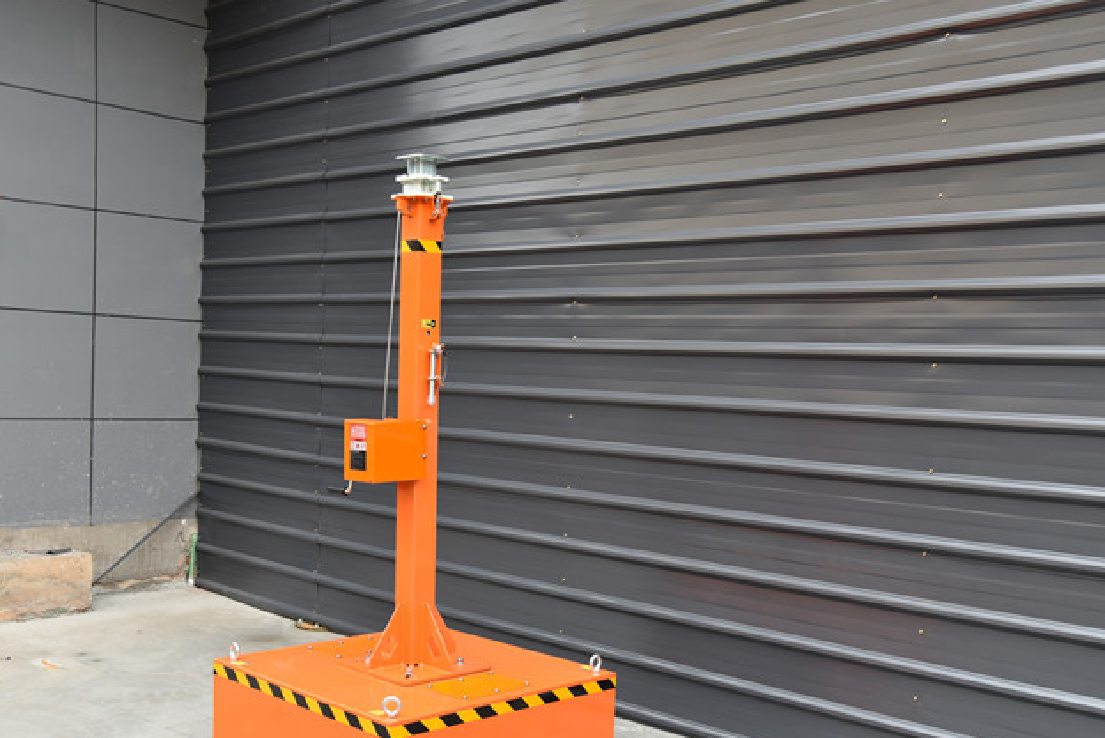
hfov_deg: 47.3
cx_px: 498
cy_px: 451
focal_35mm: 41
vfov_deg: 32.6
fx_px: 1259
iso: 200
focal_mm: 32
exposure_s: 1/40
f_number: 4
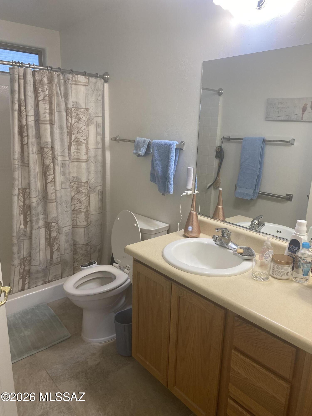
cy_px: 208
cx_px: 156
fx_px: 312
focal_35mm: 26
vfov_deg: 67.3
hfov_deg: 53.1
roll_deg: -0.8
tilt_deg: -14.6
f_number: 1.8
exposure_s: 1/120
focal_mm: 4.25
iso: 100
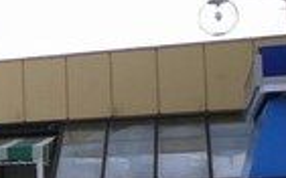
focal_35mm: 104
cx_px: -258
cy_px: 202
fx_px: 810
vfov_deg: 12.3
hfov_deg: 16.2
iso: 200
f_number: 2
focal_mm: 3.9
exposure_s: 1/2000
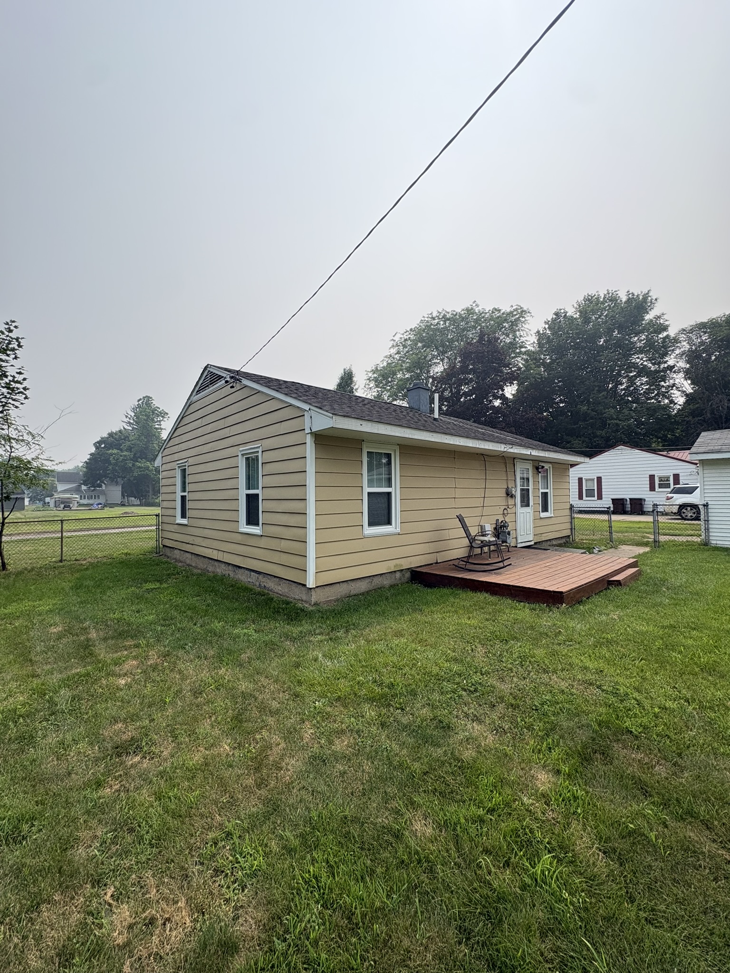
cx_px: 365
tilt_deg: +3.9
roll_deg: +0.7
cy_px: 486
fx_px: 394
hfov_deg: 85.7
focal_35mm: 14
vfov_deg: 102.1
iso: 50
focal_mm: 2.22
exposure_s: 1/2146
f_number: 2.2
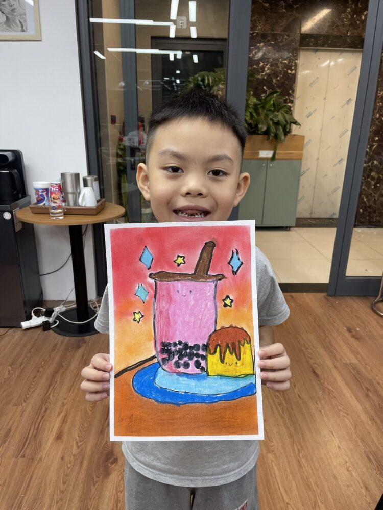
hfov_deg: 53.1
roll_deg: +0.0
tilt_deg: -17.9
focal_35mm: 26
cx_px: 192
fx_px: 384
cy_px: 255
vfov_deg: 67.3
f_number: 1.6
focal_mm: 4.2
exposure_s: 1/100
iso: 80
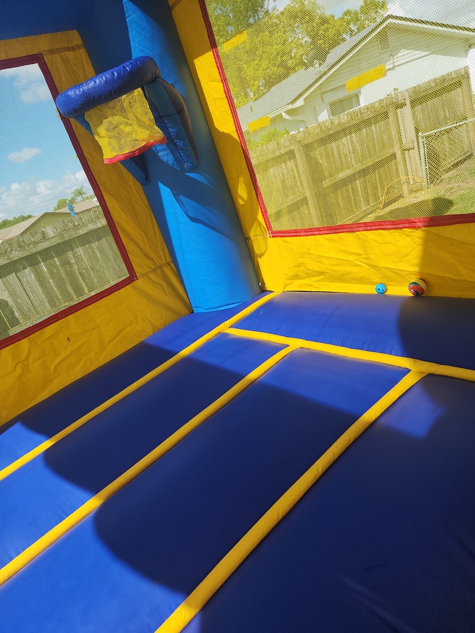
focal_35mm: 23
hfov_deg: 58.9
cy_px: 316
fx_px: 421
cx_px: 238
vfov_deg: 73.9
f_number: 1.8
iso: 12
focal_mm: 6.4
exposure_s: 1/525
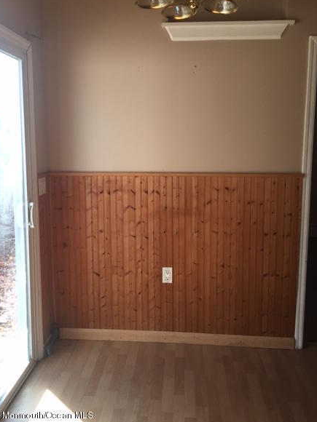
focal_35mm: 32
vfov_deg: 56.8
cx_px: 144
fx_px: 391
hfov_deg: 44.1
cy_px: 200
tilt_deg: -6.9
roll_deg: -1.0
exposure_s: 1/120
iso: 50
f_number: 2.2
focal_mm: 4.15
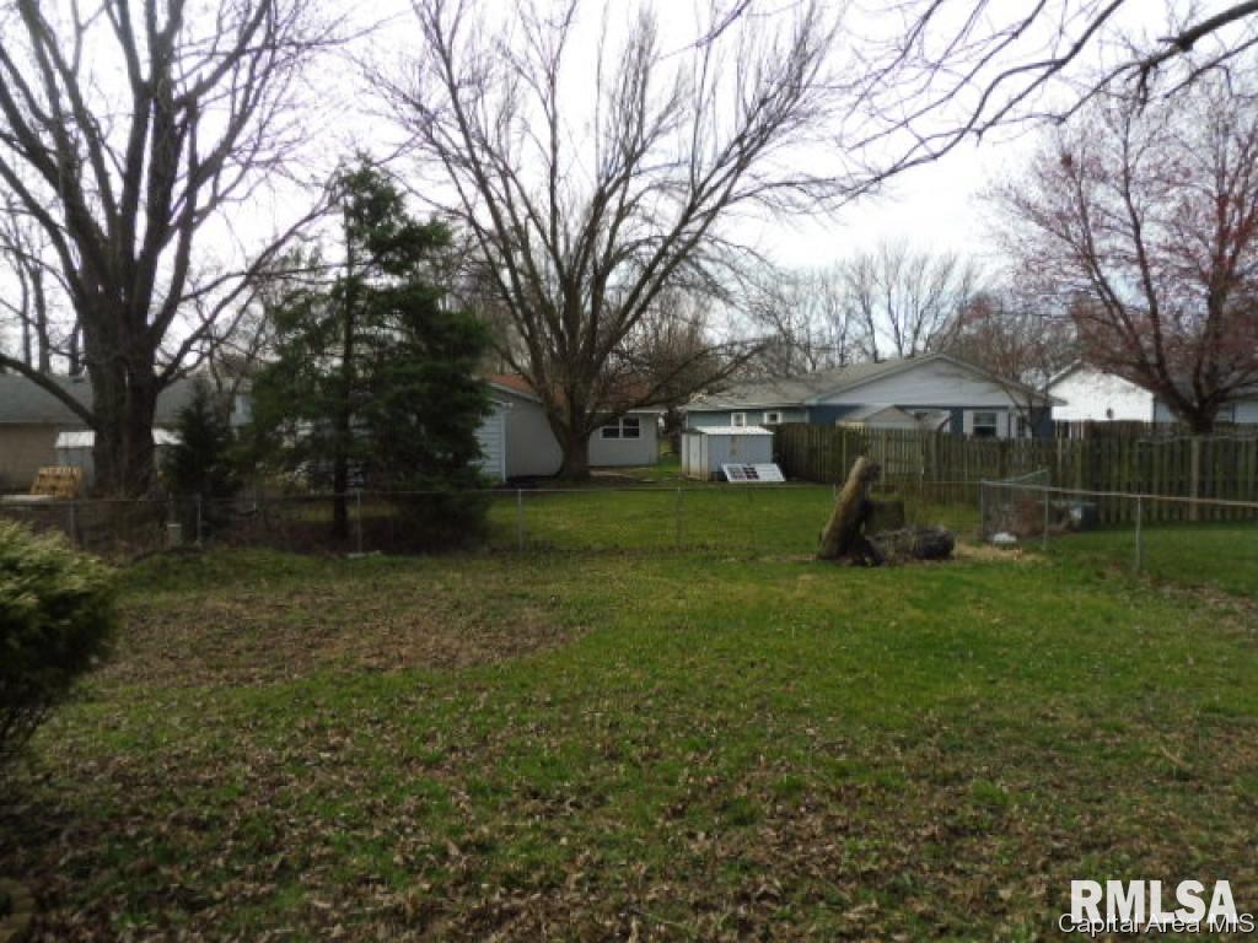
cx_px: 629
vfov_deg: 56.8
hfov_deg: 71.6
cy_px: 472
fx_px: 872
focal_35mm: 24
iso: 100
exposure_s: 1/800
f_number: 3.3
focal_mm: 4.3
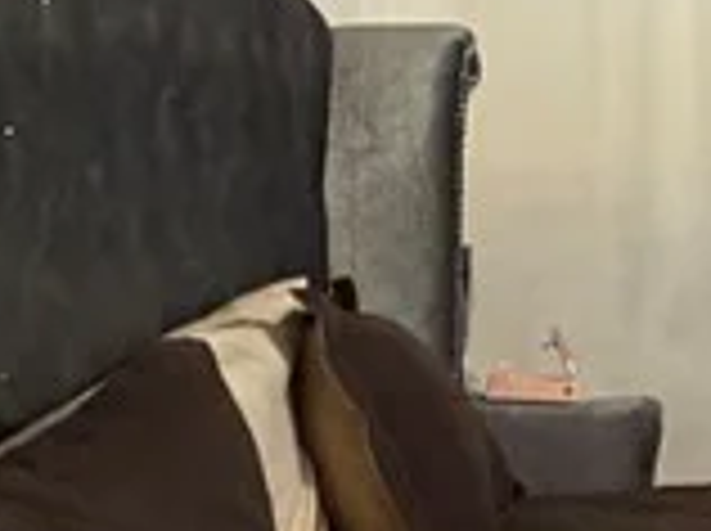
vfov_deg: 16.1
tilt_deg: -0.7
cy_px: 122
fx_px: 1866
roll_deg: -0.8
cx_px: 1602
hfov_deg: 15.1
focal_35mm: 91
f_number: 2.2
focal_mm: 2.22
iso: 500
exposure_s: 1/60
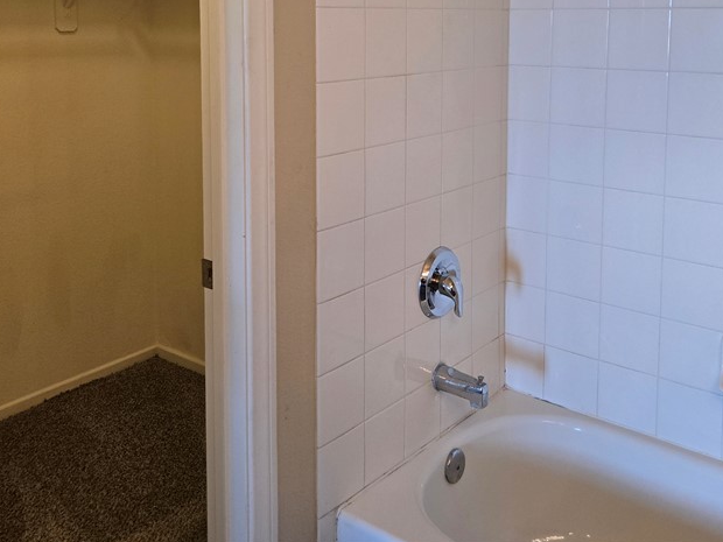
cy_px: 100
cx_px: 346
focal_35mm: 38
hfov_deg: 49.0
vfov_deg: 36.3
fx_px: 794
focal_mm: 5.4
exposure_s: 1/120
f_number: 1.8
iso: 250
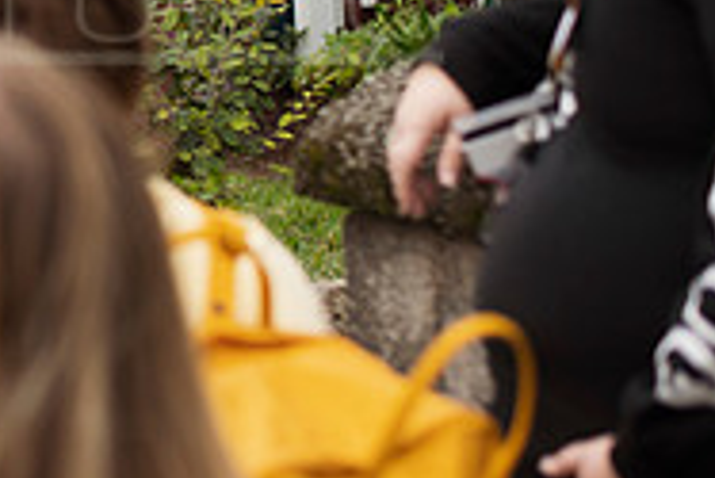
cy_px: 6
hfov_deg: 12.0
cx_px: -356
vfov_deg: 8.4
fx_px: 3240
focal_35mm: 163
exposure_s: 1/250
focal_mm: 50
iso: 31
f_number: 2.5
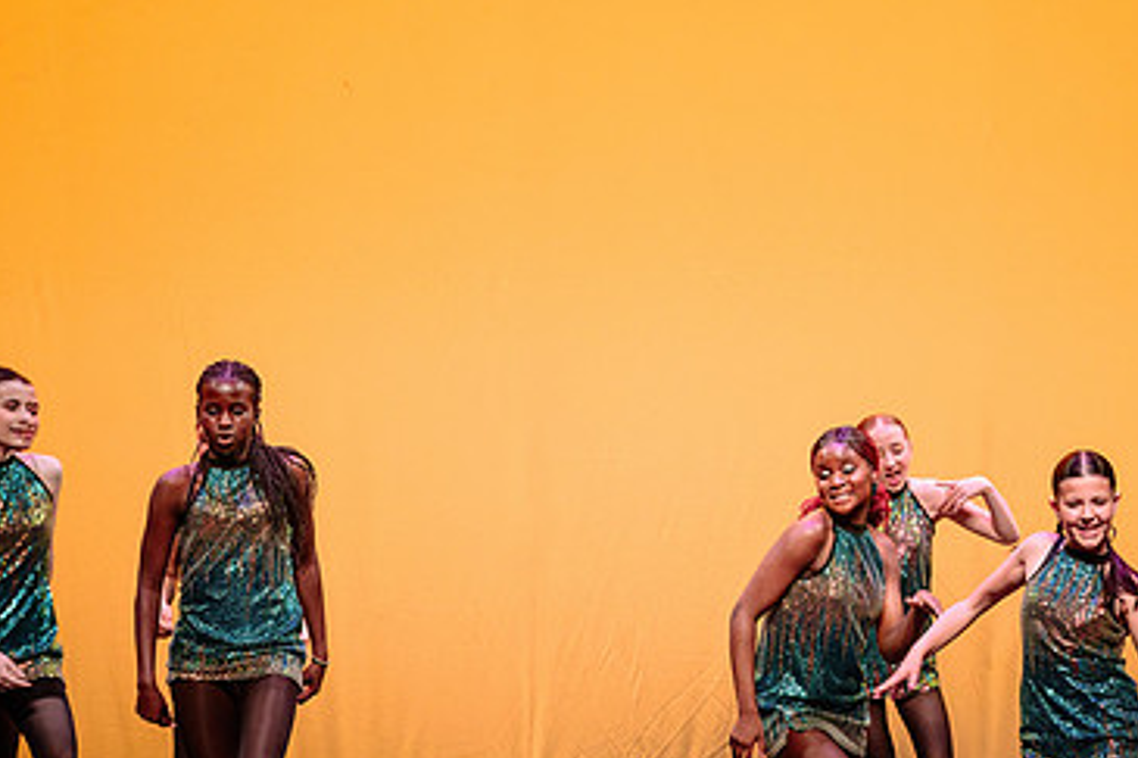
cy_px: 576
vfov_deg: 6.2
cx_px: 689
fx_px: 6983
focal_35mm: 221
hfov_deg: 9.3
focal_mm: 135
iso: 1250
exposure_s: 1/320
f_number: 3.5
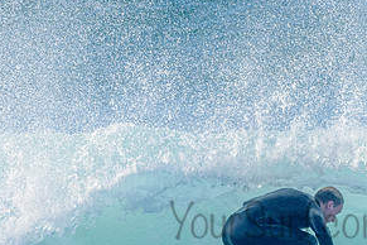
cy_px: 209
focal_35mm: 995
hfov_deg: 2.1
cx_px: 300
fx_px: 10143
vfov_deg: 1.4
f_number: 5.6
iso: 280
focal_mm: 500
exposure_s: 1/2000
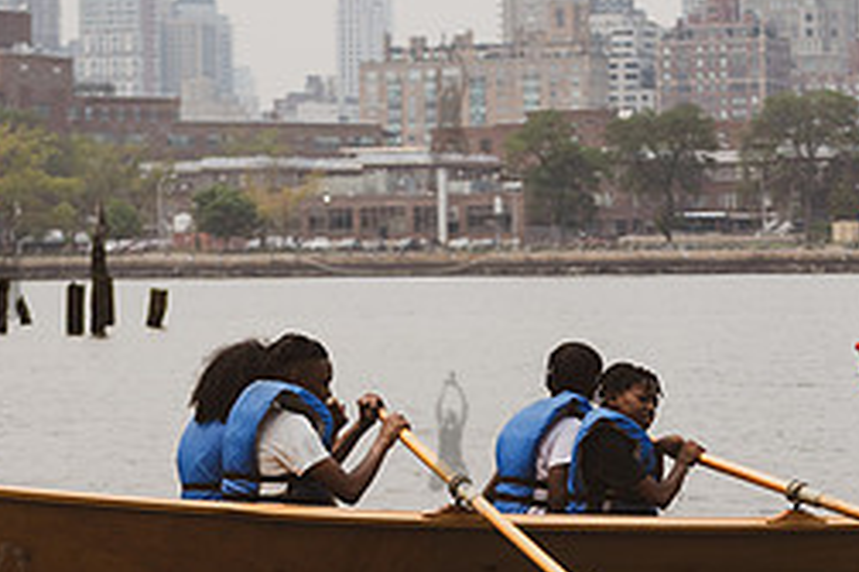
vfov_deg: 7.6
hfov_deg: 11.4
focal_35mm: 180
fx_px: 4292
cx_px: 553
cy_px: 496
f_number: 4
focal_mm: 70
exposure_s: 1/2000
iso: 200
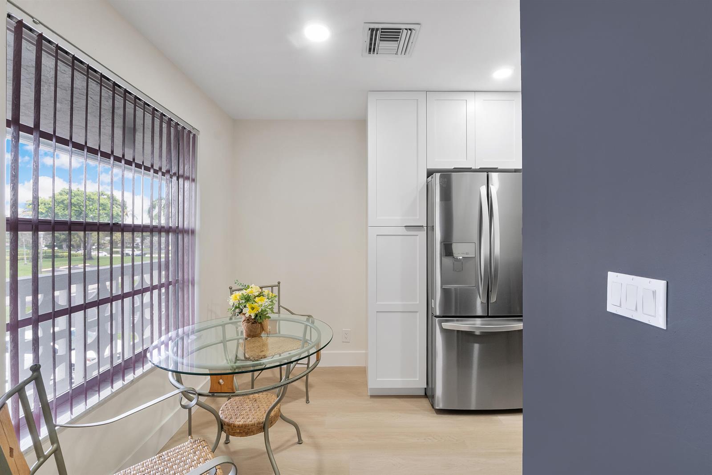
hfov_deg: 100.4
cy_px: 238
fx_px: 297
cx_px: 356
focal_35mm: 15
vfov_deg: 77.3
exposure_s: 1/8
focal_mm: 10
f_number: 11
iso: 160
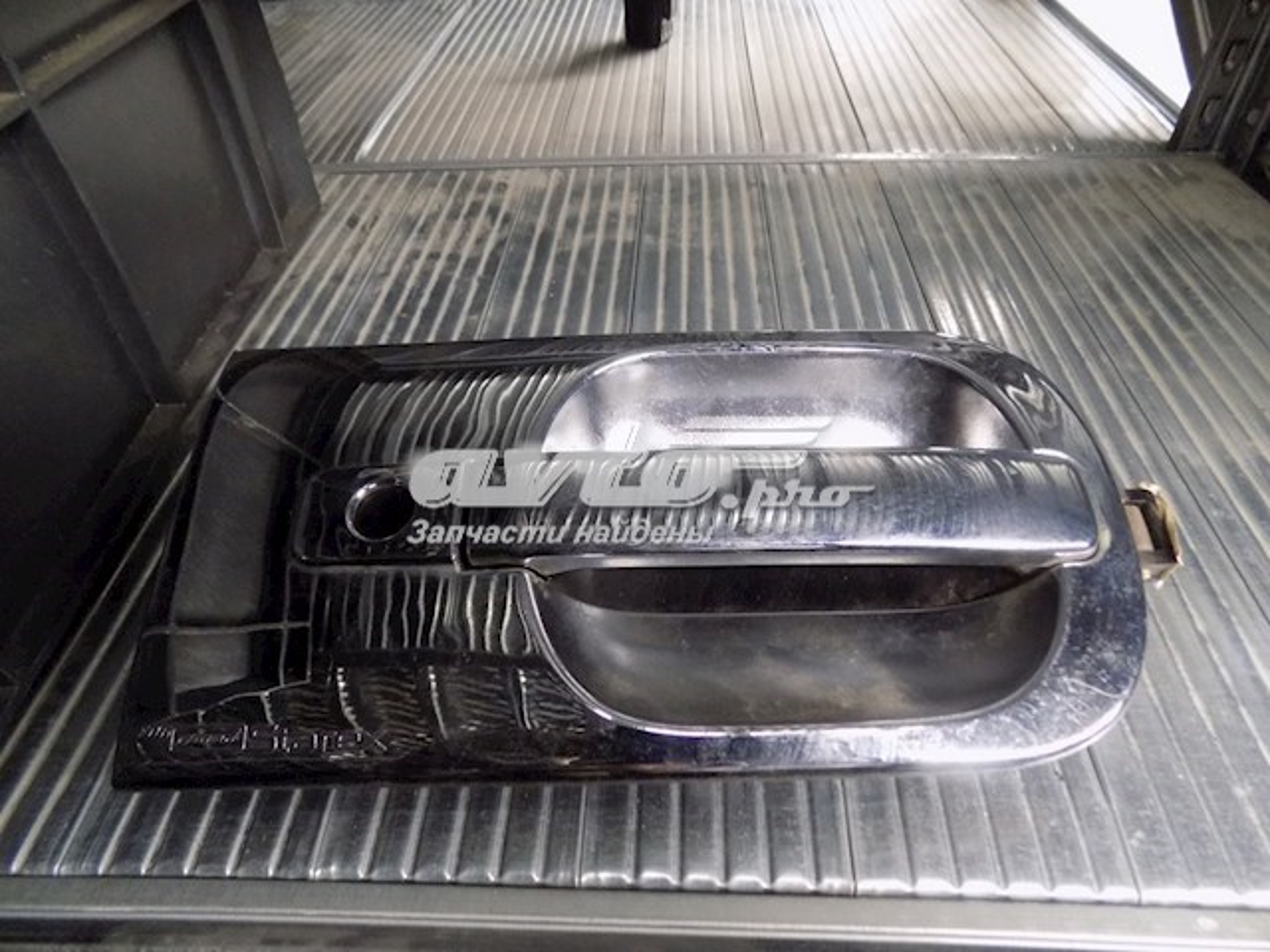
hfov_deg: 73.9
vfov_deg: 58.9
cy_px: 476
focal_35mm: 23
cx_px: 635
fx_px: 844
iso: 400
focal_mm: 4
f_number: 3.1
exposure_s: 1/20
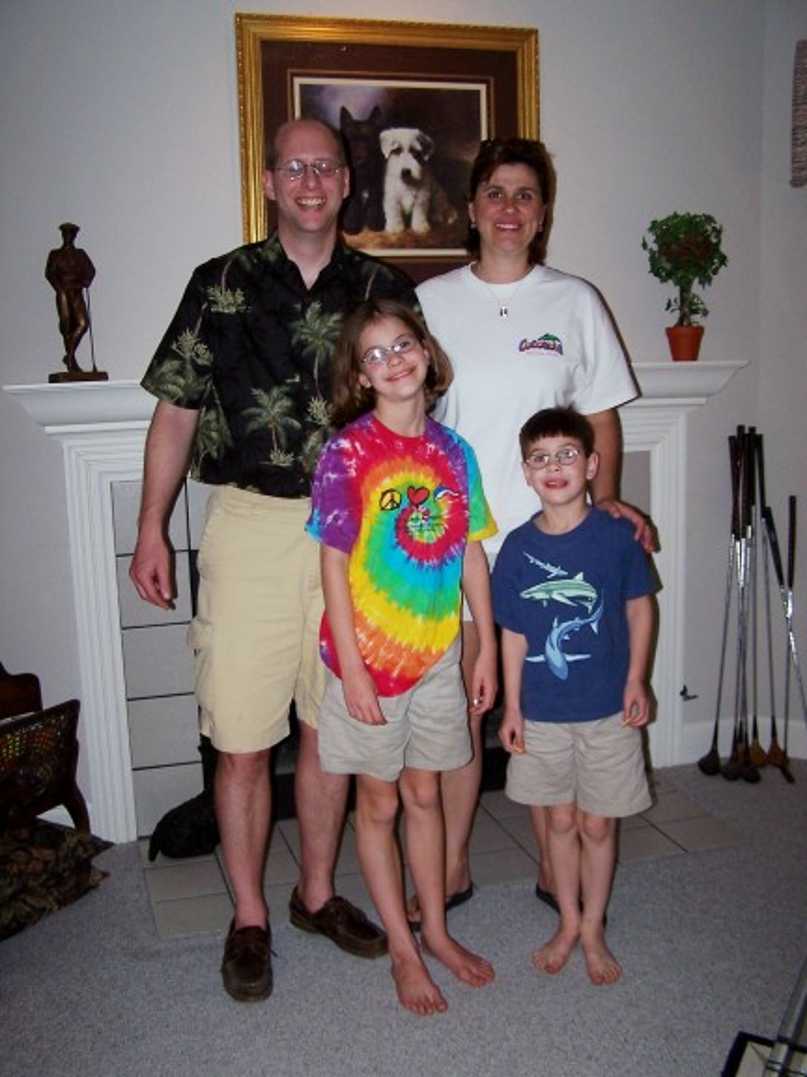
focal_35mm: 38
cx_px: 404
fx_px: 1181
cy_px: 538
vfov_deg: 49.0
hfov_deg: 37.7
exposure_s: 1/60
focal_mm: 6.3
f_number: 2.8
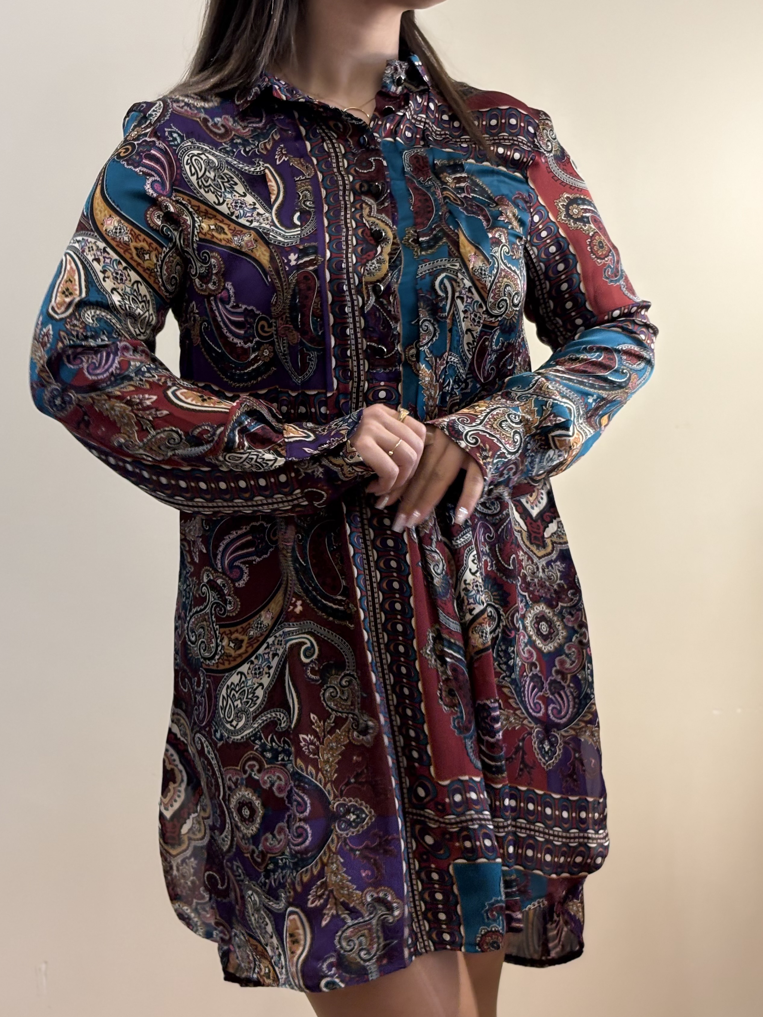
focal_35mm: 62
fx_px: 1822
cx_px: 340
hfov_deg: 23.6
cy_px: 525
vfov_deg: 31.2
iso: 125
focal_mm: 5.96
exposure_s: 1/50
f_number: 1.6
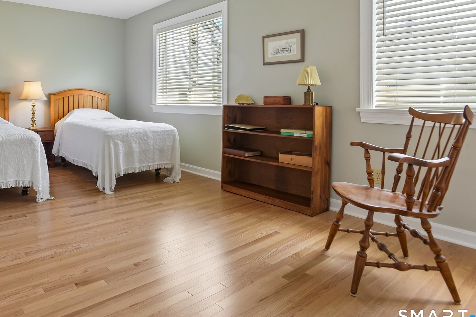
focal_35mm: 24
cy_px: 106
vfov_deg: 52.1
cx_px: 164
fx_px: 317
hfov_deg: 71.9
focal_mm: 17
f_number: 11
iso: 400
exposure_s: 1/80
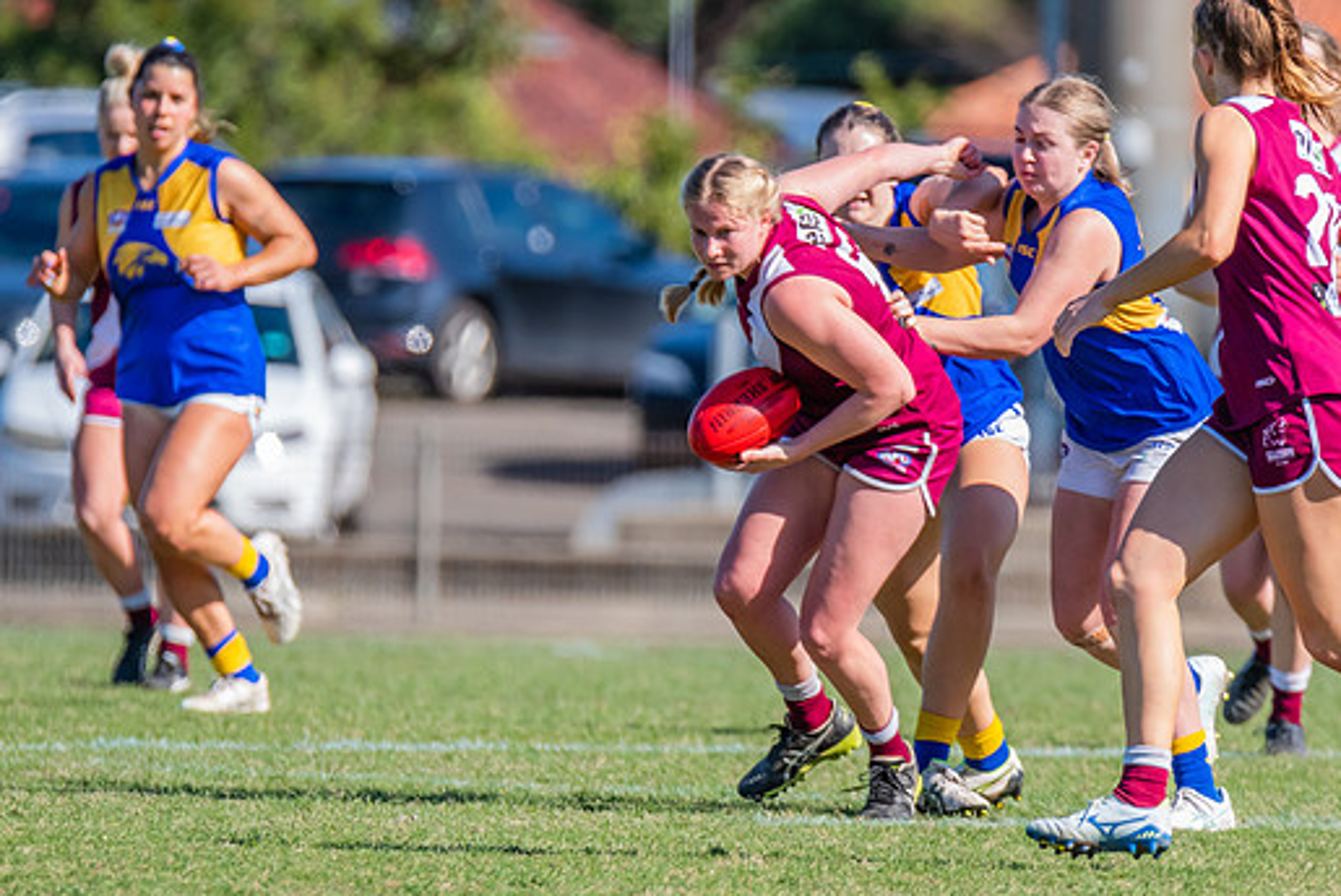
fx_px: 30039
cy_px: 489
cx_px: 517
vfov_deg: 1.7
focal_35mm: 806
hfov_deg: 2.6
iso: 800
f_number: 8
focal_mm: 550
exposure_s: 1/1600
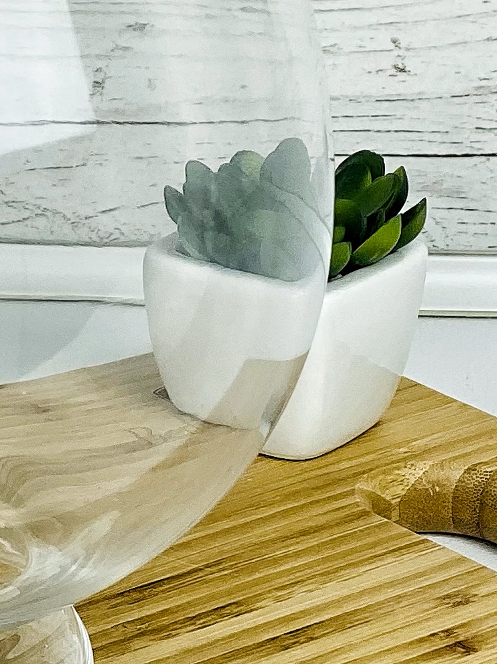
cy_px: 138
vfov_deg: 9.4
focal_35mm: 211
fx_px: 4041
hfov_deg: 7.0
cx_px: -148
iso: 20
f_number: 2
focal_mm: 6
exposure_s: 1/236
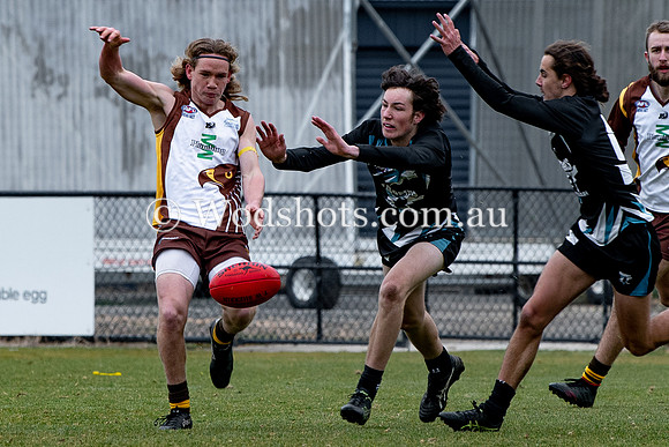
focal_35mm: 868
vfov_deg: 1.6
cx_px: 189
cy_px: 174
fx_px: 16135
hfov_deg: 2.4
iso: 250
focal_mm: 200
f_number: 4
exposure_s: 1/800
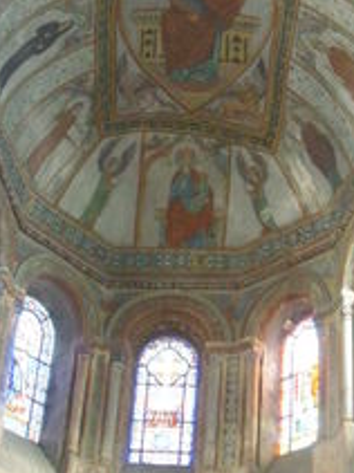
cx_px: 186
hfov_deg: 16.6
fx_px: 1215
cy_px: 121
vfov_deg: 21.8
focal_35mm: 89
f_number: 3.4
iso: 400
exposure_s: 1/15
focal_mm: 7.91
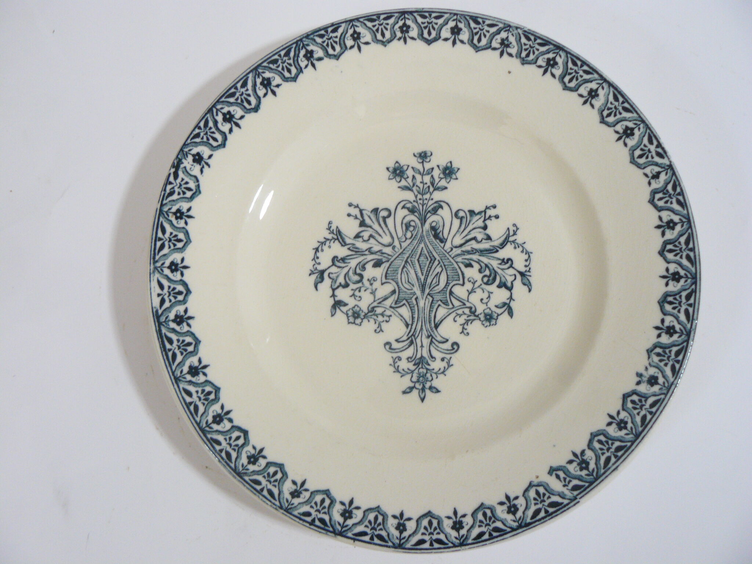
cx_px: 376
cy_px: 282
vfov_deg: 39.7
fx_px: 782
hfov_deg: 51.4
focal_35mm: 36
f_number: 2.8
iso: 200
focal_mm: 6
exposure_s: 1/30
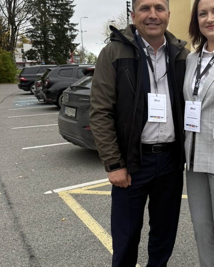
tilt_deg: -11.2
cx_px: 174
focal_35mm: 41
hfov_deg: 35.2
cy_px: 137
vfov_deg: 44.8
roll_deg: +0.7
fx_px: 325
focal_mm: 6.76
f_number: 1.78
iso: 80
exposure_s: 1/765
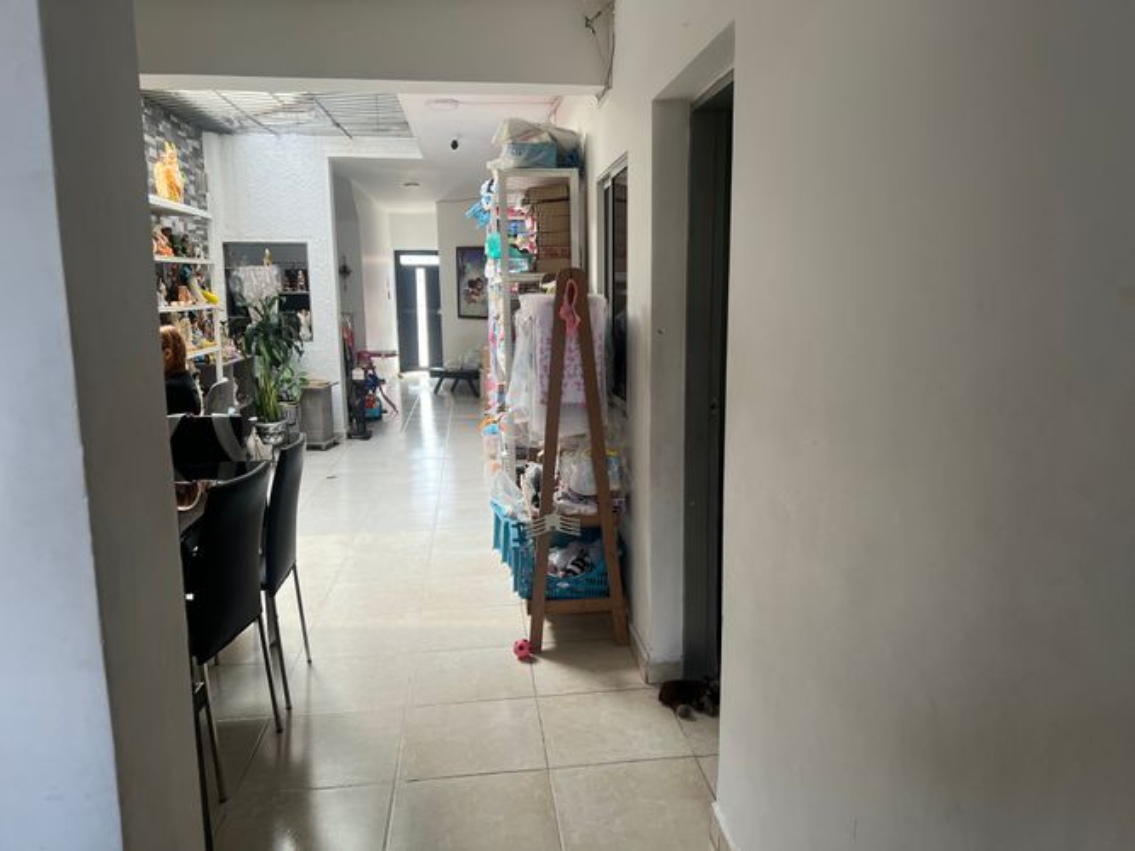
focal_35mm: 26
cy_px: 426
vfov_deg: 53.0
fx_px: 852
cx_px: 568
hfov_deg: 67.3
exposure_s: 1/121
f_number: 1.5
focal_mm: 5.7
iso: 80
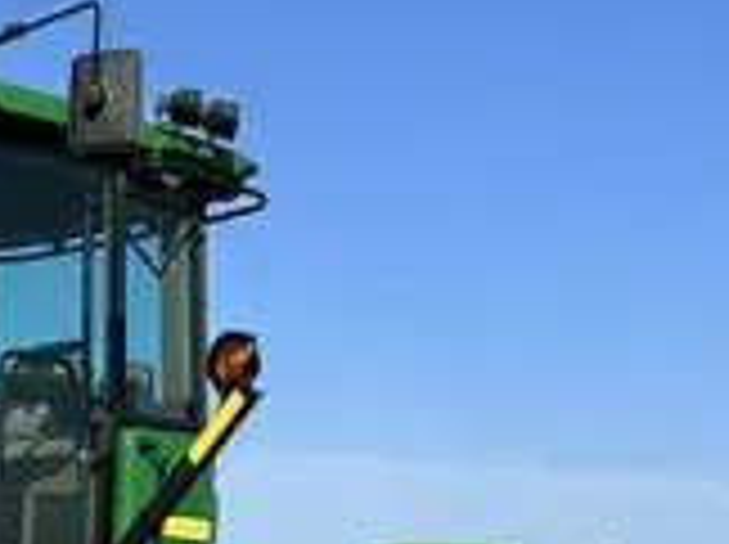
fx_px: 1998
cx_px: -90
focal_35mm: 95
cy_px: 697
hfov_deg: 19.7
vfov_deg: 14.9
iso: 80
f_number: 1.78
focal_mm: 6.86
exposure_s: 1/4762
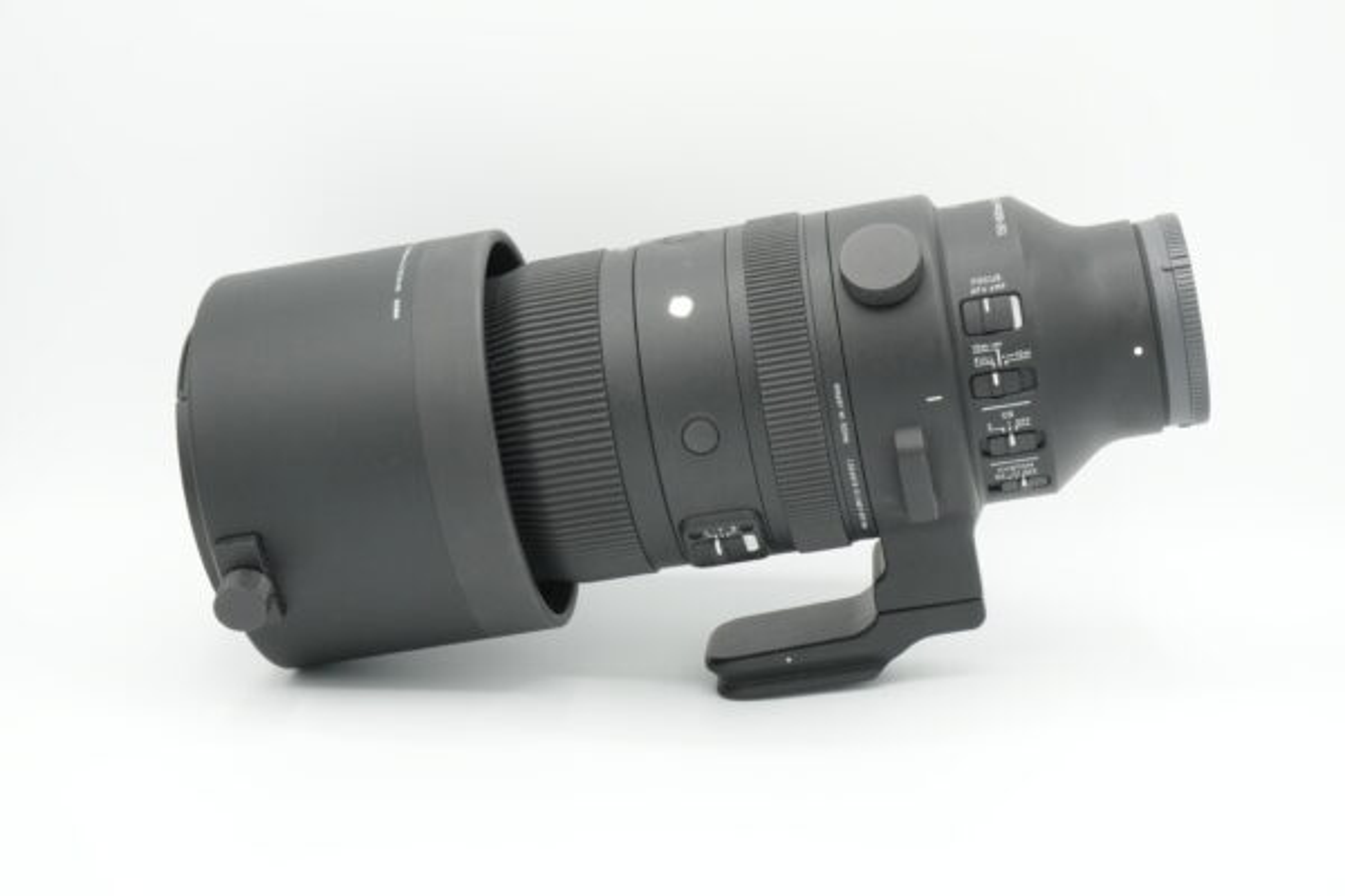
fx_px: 2298
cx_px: 672
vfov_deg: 22.1
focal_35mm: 62
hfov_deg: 32.6
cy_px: 448
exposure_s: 1/80
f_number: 16
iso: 1000
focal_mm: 41
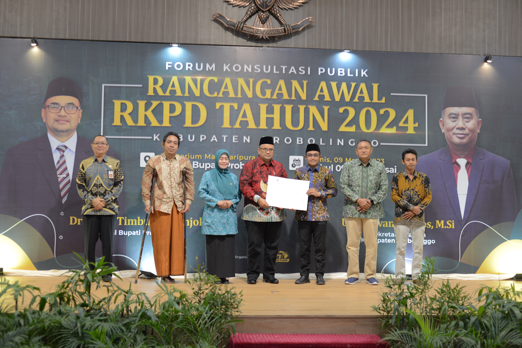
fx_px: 725
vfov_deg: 27.0
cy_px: 174
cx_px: 261
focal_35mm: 50
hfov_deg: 39.6
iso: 1000
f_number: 3.2
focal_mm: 50
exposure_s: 1/100
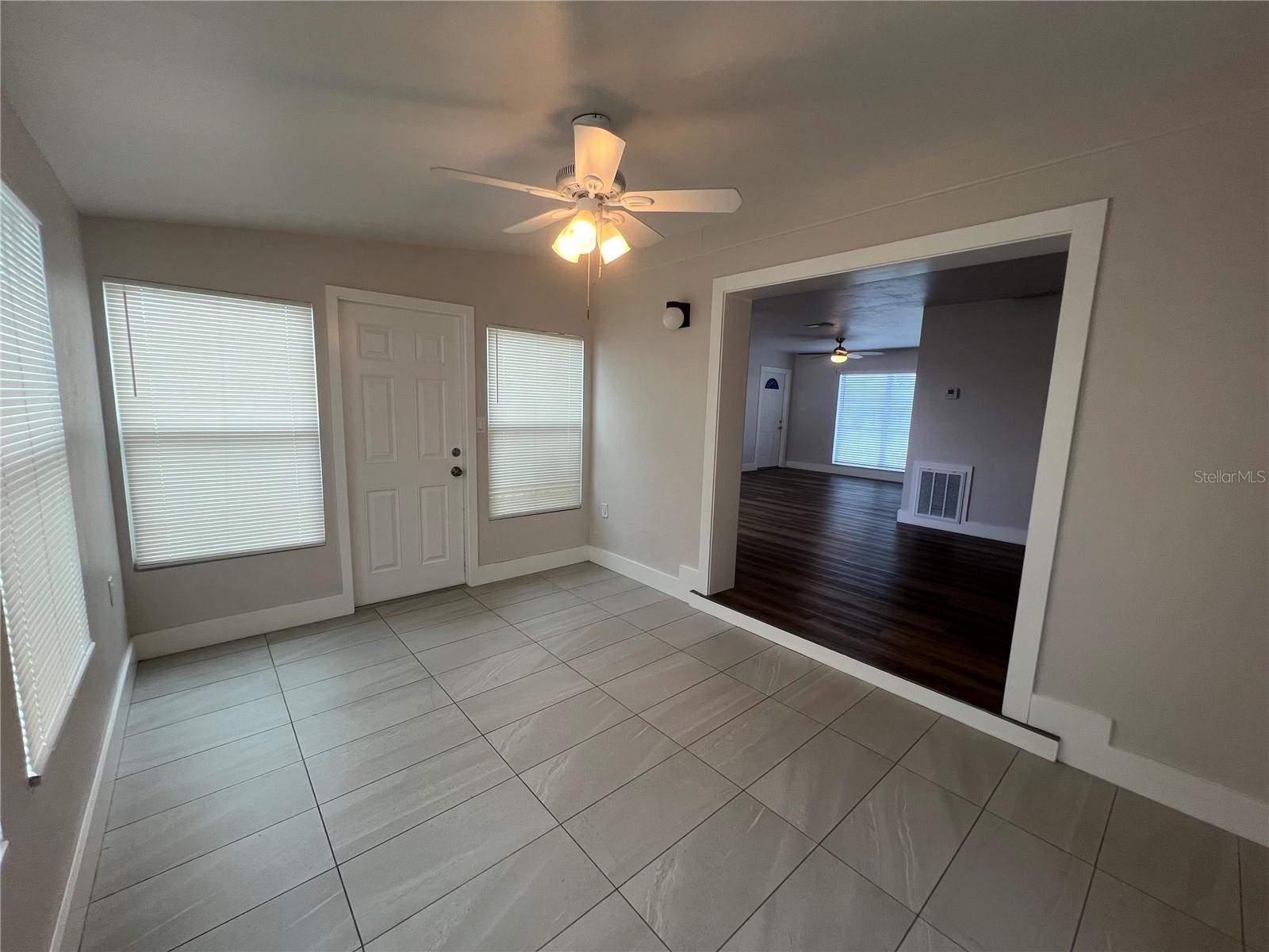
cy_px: 476
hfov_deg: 106.2
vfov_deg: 89.9
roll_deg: -1.8
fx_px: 477
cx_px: 634
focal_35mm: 13
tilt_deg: -7.9
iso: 64
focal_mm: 1.57
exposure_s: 1/120
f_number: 1.8
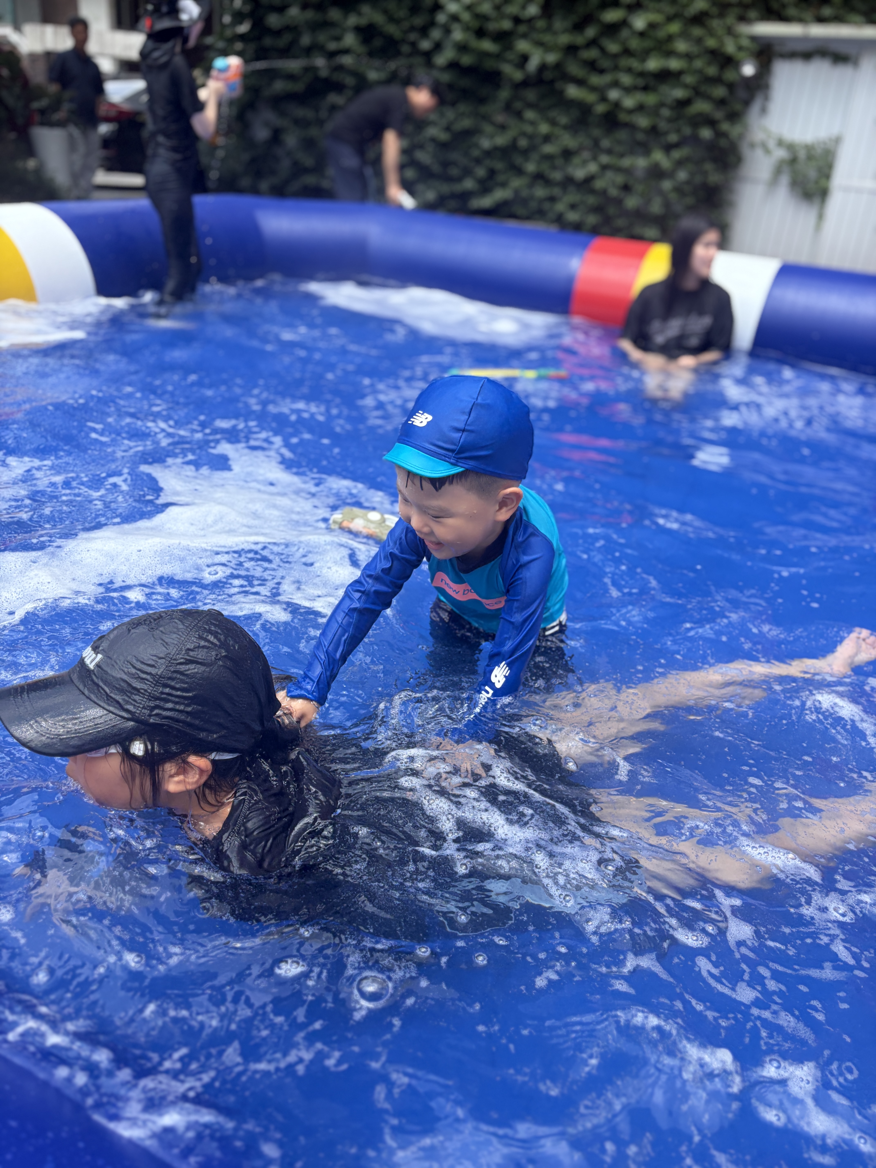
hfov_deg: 53.1
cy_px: 584
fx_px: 877
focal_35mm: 26
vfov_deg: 67.3
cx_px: 438
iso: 50
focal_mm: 5.96
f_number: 1.6
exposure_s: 1/1263
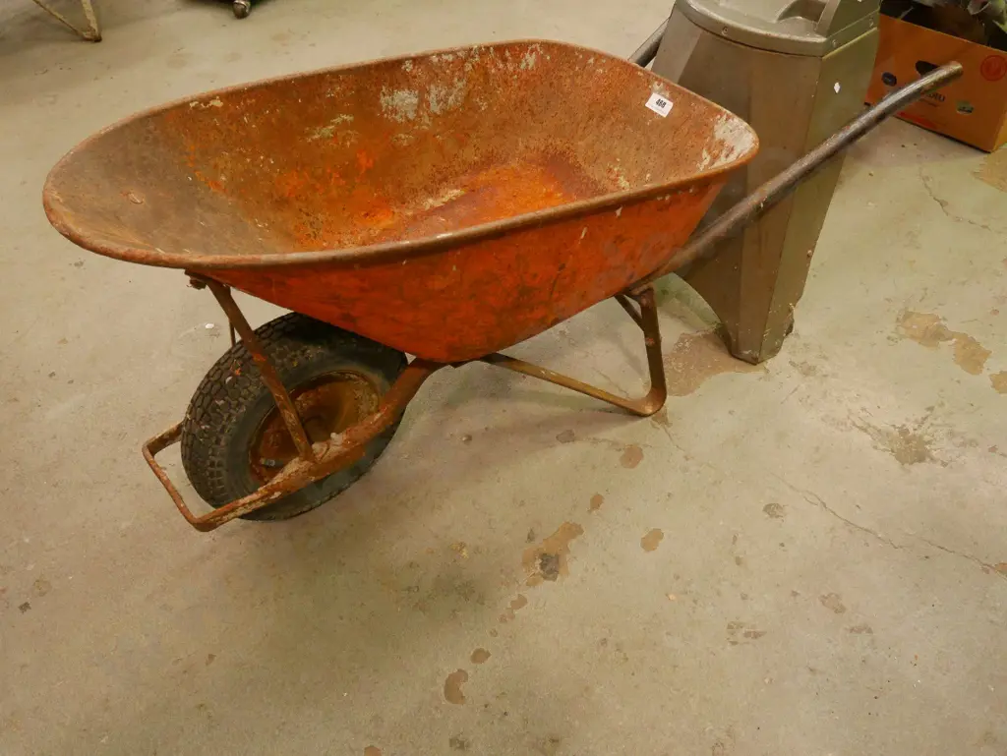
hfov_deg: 59.9
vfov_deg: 46.8
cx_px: 504
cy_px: 378
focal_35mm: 30
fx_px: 873
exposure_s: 1/200
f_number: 3.7
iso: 3200
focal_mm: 15
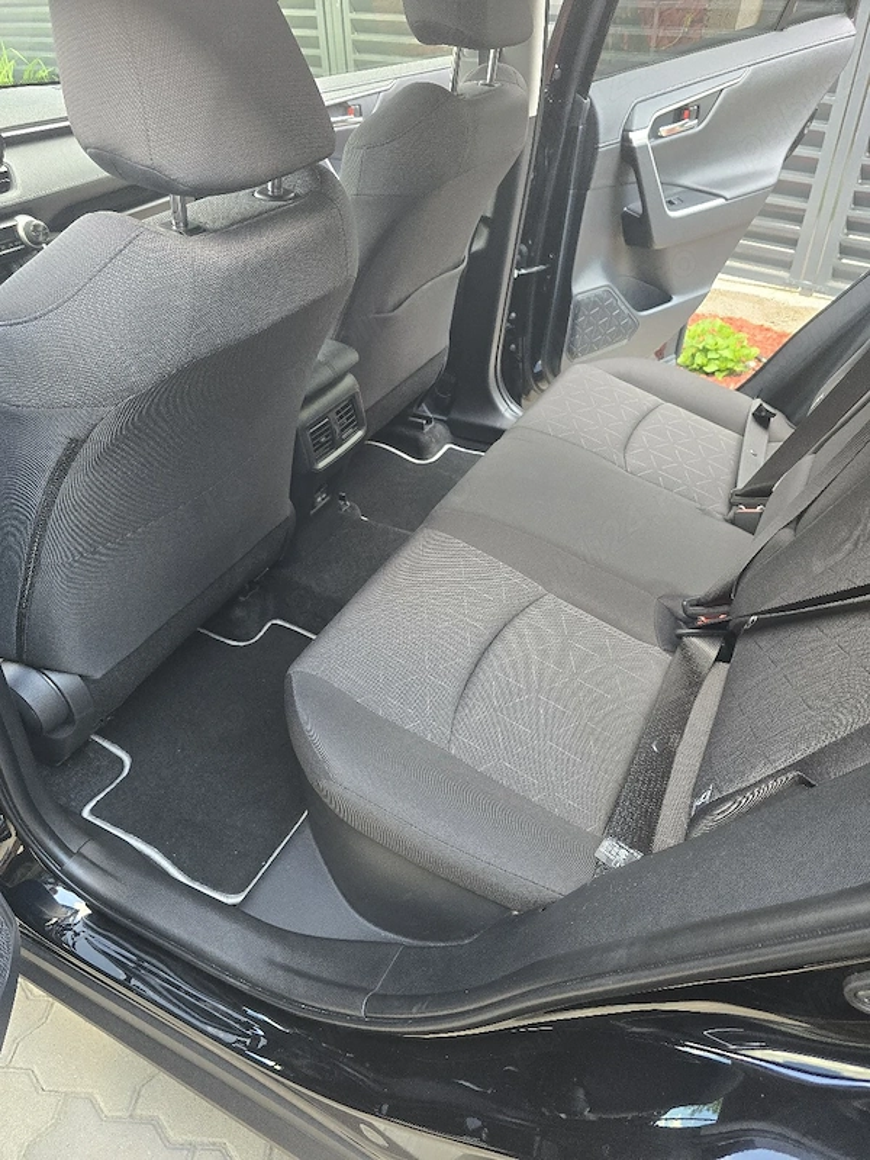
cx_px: 435
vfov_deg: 73.9
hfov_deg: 58.9
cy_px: 580
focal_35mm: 23
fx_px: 771
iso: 200
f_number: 1.7
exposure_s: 1/120
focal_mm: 6.3
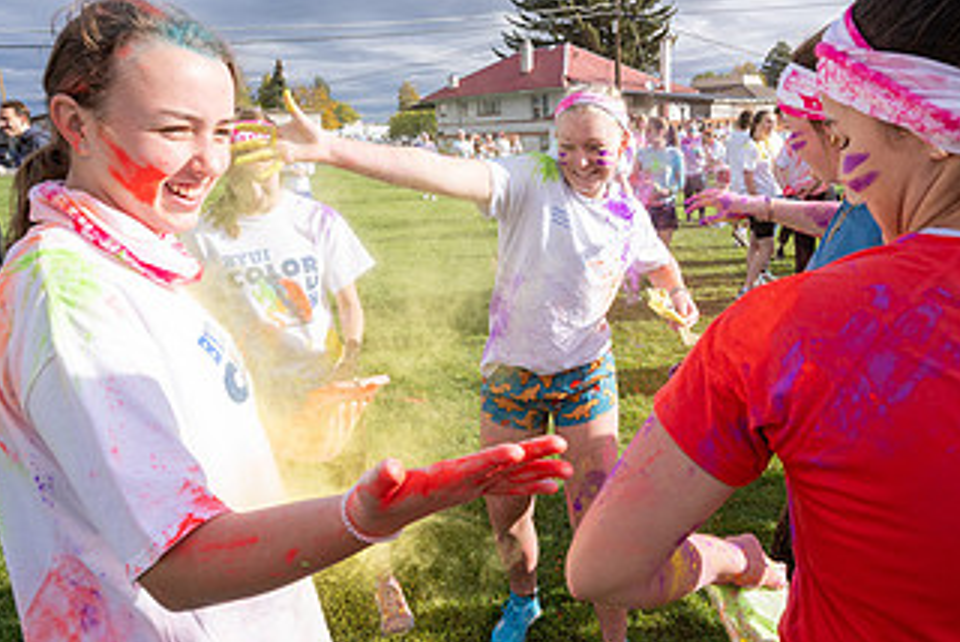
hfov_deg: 63.4
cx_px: 540
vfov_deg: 45.0
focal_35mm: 29
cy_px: 314
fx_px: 774
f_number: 8
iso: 250
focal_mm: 16
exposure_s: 1/500
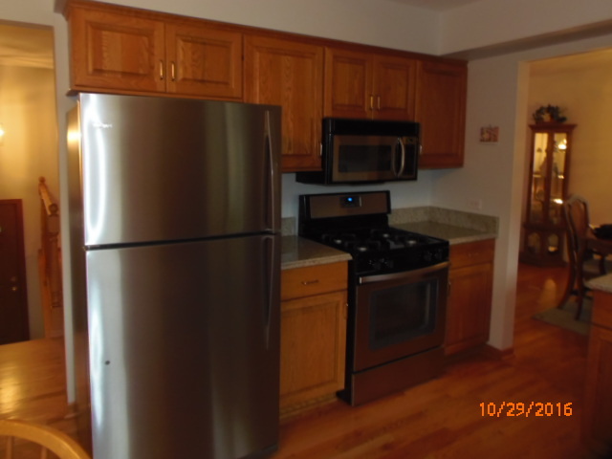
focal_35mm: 24
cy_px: 230
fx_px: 424
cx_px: 306
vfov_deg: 56.8
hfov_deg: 71.6
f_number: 2.9
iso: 200
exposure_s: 1/30
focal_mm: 4.3
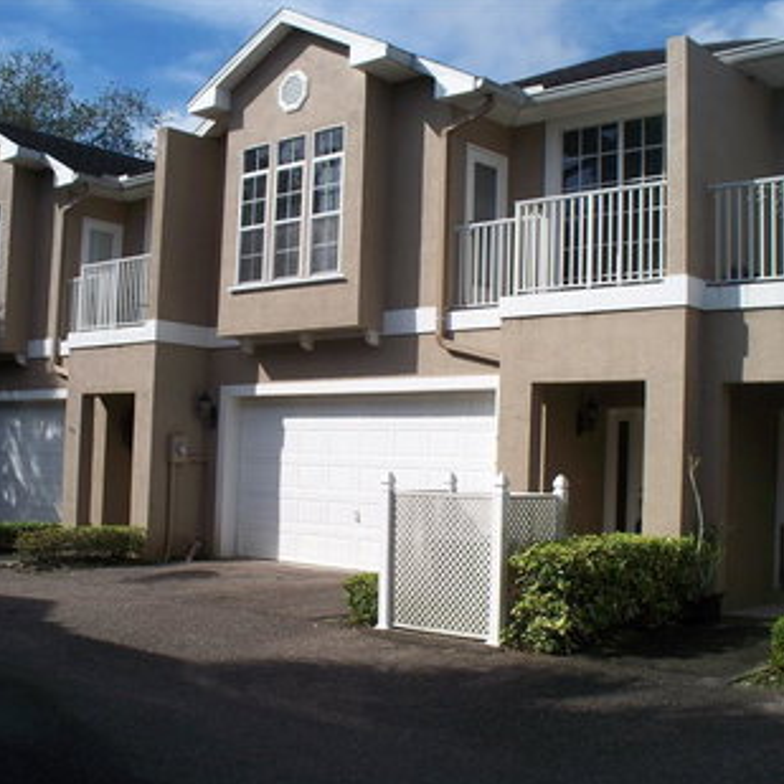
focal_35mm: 44
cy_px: 401
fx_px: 1127
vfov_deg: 38.3
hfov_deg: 38.3
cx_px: 372
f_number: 5
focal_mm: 7.54
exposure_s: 1/500
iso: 64
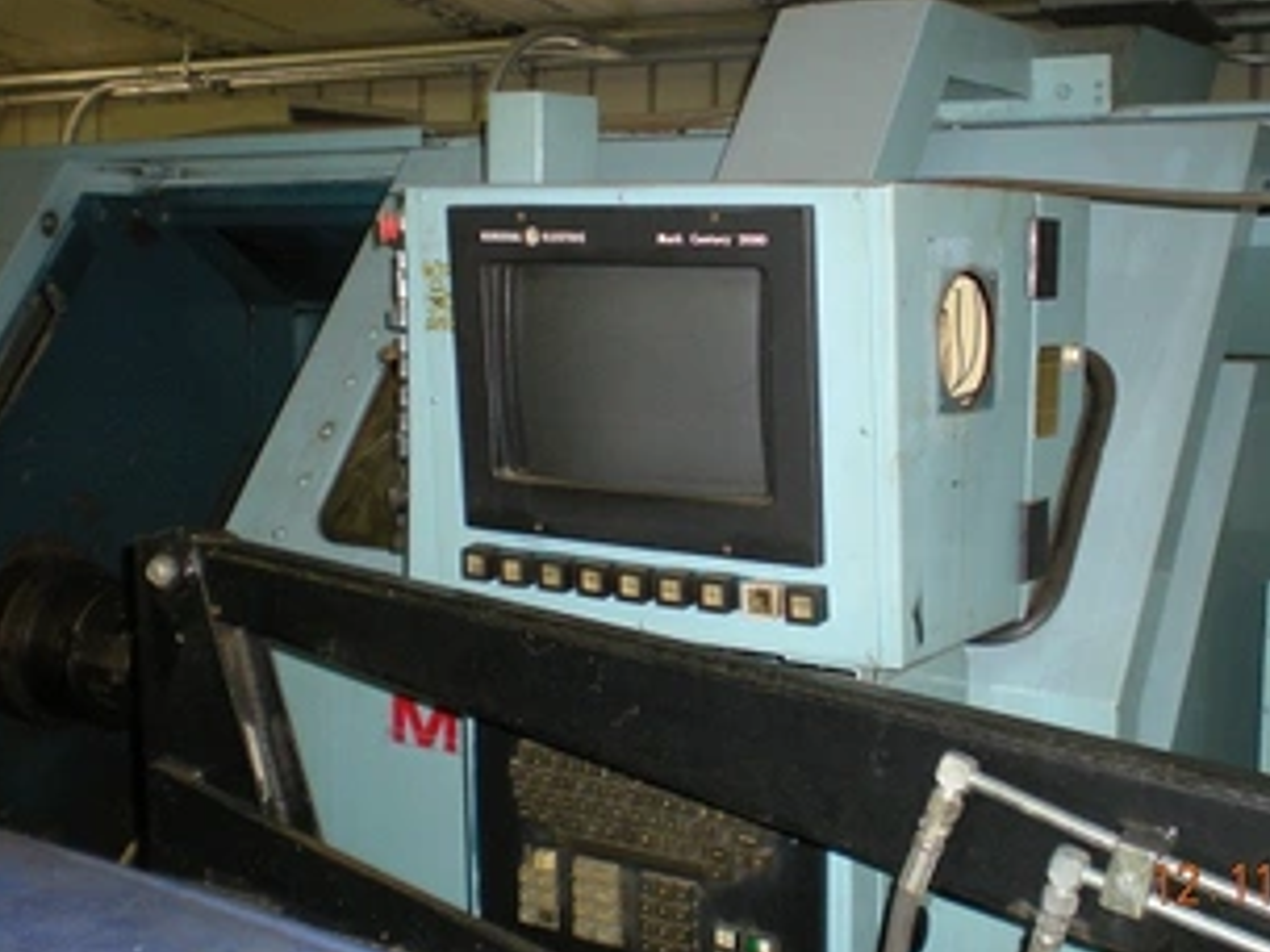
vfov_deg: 29.0
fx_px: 1834
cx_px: 673
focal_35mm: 50
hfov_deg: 38.2
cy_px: 388
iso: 241
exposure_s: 1/60
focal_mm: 6.3
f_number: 3.1
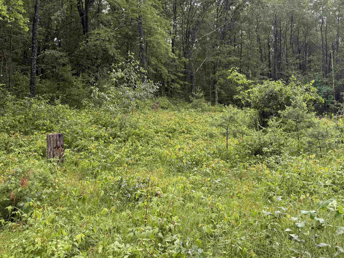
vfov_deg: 41.0
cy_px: 76
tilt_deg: +4.2
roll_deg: -1.2
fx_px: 338
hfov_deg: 53.9
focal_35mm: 34
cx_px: 189
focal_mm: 6.76
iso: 100
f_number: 1.78
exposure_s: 1/264
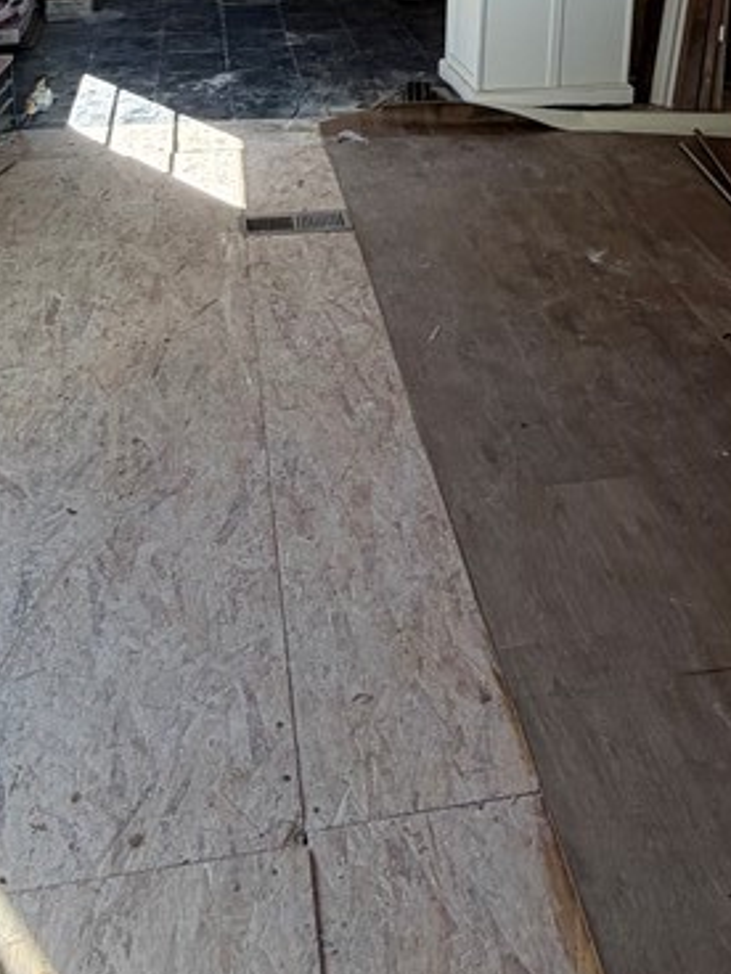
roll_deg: +0.1
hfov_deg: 36.8
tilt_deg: -6.3
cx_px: 373
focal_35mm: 39
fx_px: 1098
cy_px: -109
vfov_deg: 39.0
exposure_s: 1/135
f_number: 2.2
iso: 64
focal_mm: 2.22
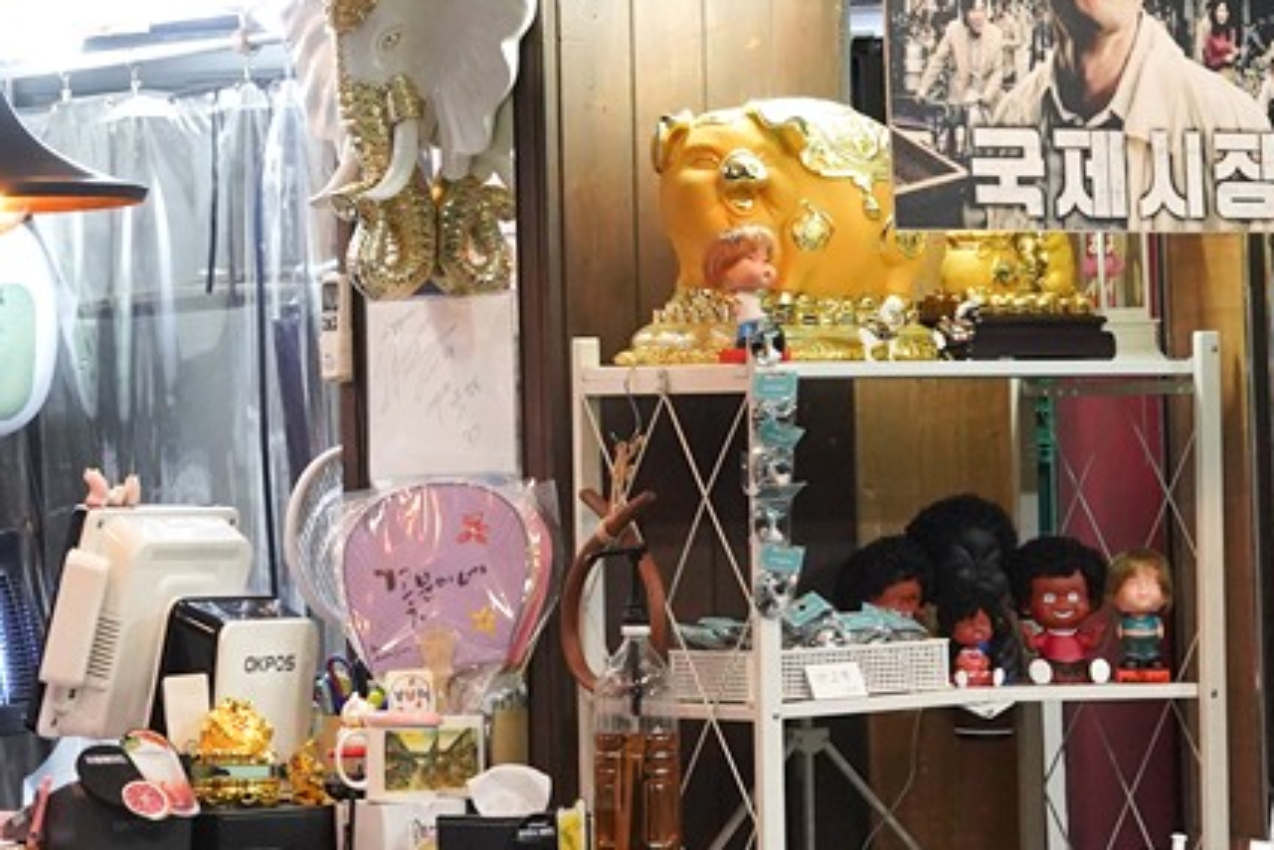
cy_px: 149
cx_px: 382
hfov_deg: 12.5
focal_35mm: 164
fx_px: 5805
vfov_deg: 8.4
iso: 1600
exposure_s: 1/100
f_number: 6.3
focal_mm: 35
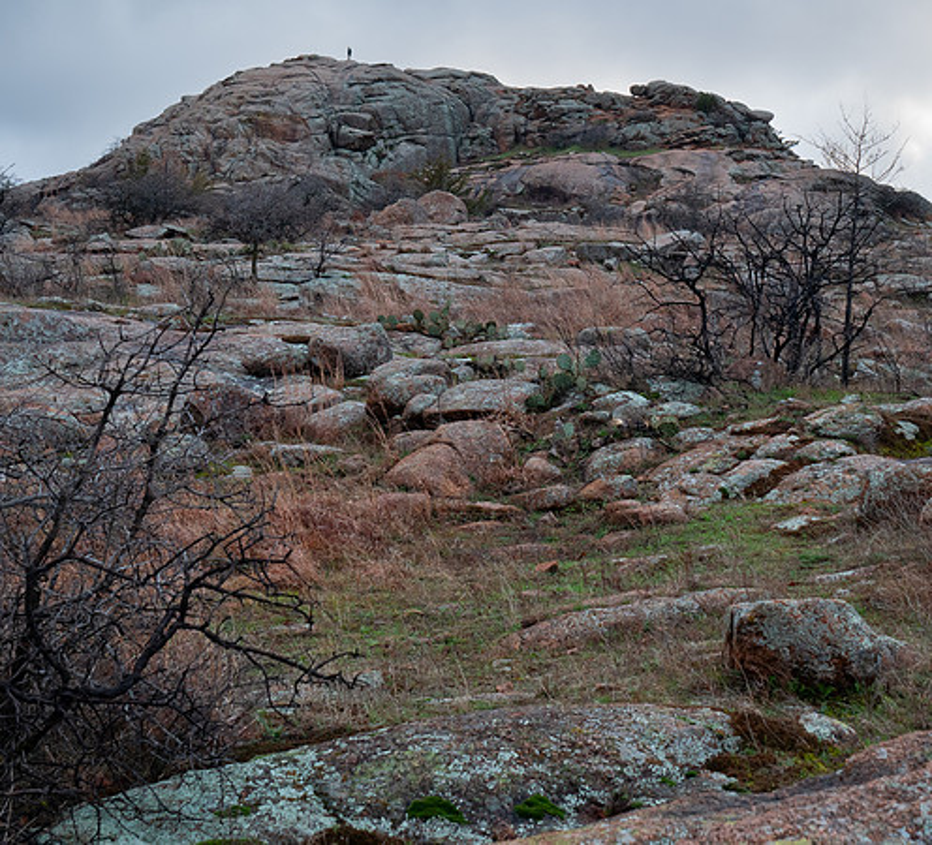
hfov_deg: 25.2
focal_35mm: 71
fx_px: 2078
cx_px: 619
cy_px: 380
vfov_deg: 23.0
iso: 200
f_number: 5.6
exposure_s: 1/60
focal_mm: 29
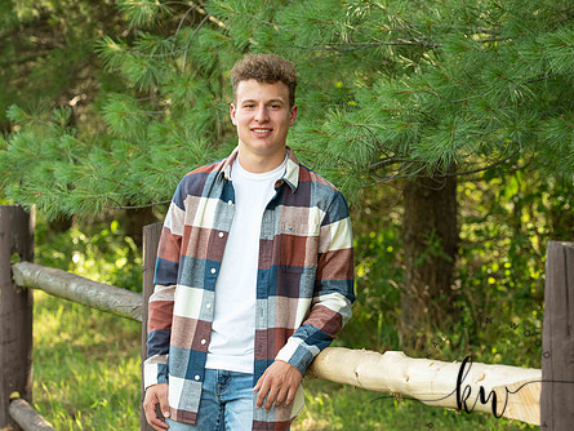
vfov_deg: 12.5
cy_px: 223
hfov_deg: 16.5
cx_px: 230
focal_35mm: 119
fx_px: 1974
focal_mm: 95
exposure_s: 1/200
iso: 400
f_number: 5
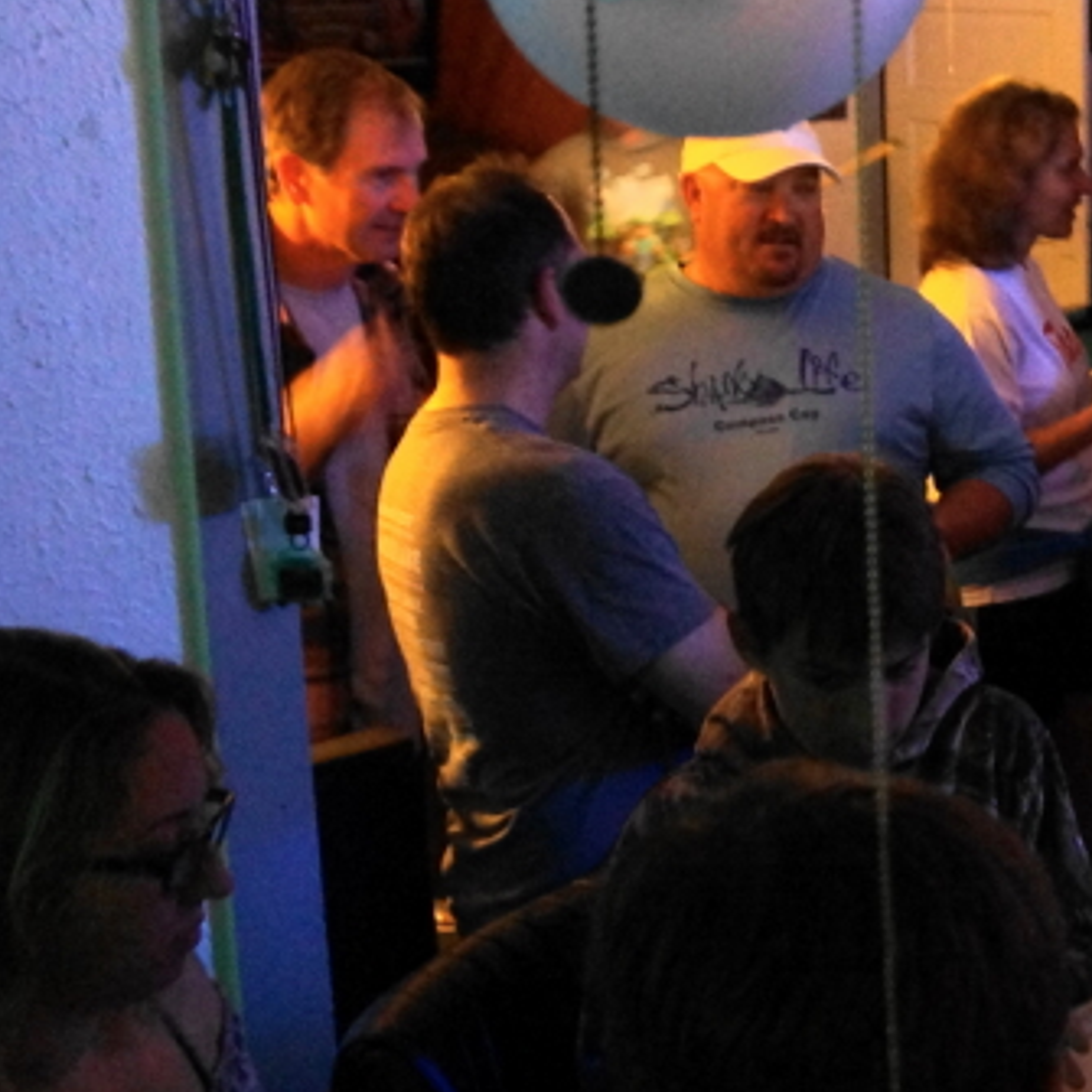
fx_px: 2712
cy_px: 443
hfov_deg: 20.0
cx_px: 1584
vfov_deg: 22.7
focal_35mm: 76
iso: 1600
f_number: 3.5
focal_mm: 20
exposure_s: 1/20
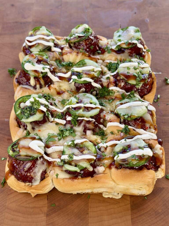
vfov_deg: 39.7
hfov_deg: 30.3
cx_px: 84
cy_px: 113
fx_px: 312
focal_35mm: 48
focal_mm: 6.76
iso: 64
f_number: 1.78
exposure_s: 1/669
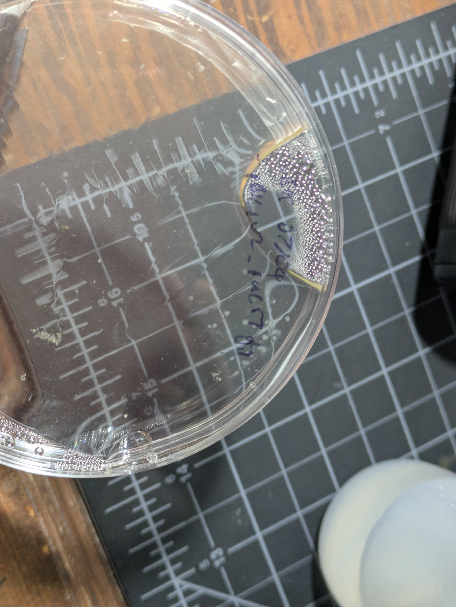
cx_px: 228
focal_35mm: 51
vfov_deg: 37.5
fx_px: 895
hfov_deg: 28.6
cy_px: 304
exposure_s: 1/60
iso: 134
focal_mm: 5.43
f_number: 1.89
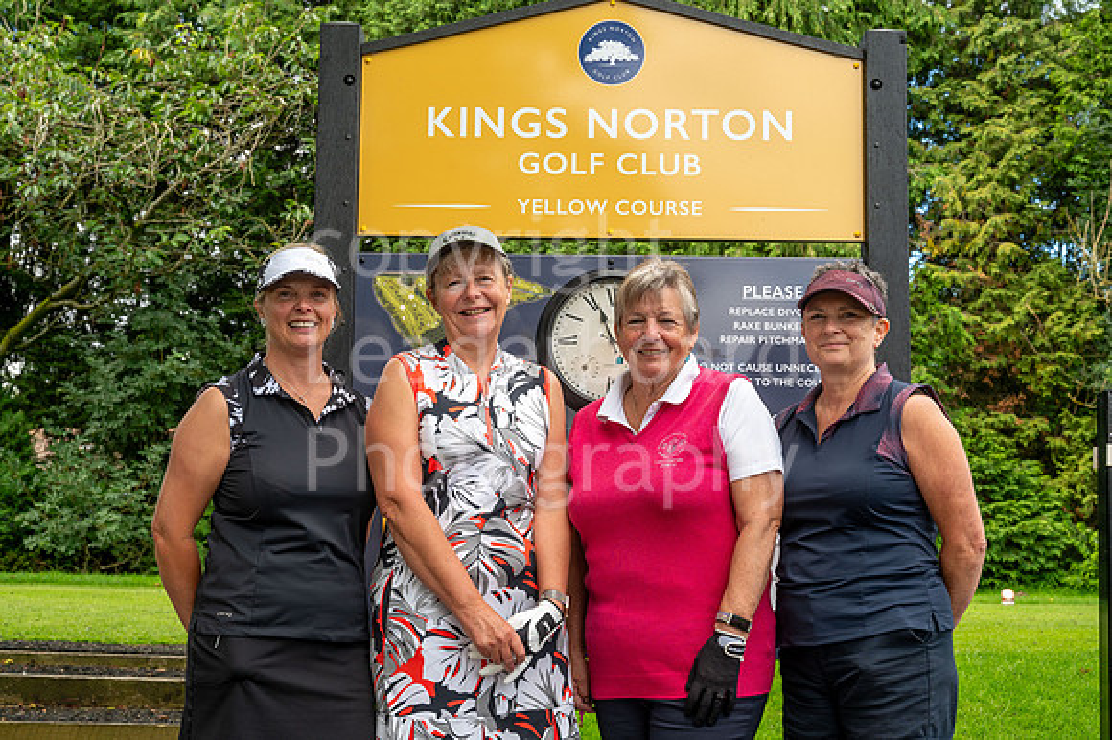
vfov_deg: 27.0
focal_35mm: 50
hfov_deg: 39.7
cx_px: 575
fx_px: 1541
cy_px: 366
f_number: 7.1
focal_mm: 47
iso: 160
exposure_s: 1/125
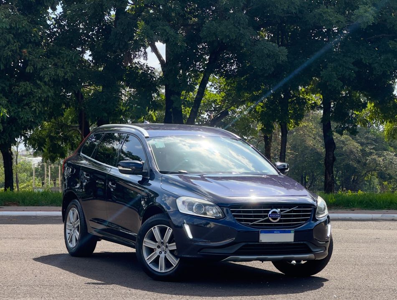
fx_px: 886
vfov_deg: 19.3
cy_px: 150
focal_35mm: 77
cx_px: 198
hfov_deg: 25.3
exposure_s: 1/344
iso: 25
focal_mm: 9
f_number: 2.8
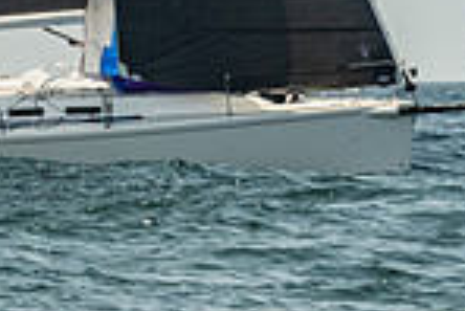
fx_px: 10770
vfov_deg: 1.7
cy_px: -278
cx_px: -345
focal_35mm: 833
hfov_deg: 2.5
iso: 320
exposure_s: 1/1250
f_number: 6.3
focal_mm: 155
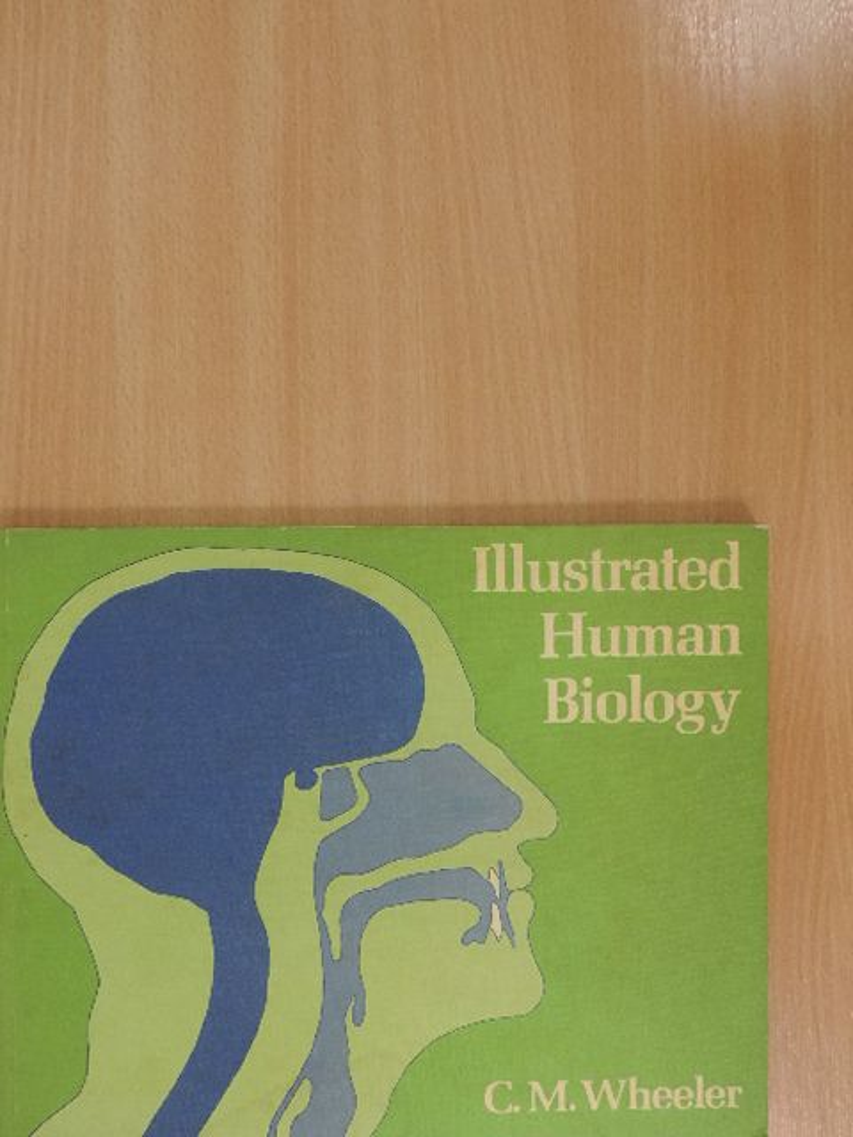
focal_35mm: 33
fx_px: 1084
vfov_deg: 55.4
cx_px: 426
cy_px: 568
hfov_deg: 42.9
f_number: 4.5
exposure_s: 1/15
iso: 400
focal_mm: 5.8
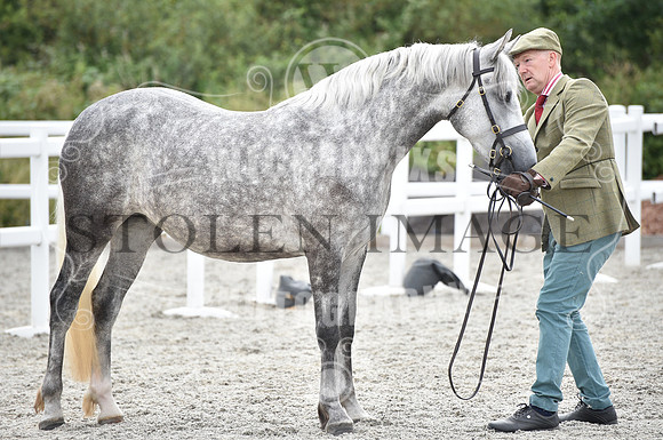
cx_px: 332
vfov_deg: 5.1
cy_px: 220
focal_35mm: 270
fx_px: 4966
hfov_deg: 7.6
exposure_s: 1/1250
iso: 1000
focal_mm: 270
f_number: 5.6
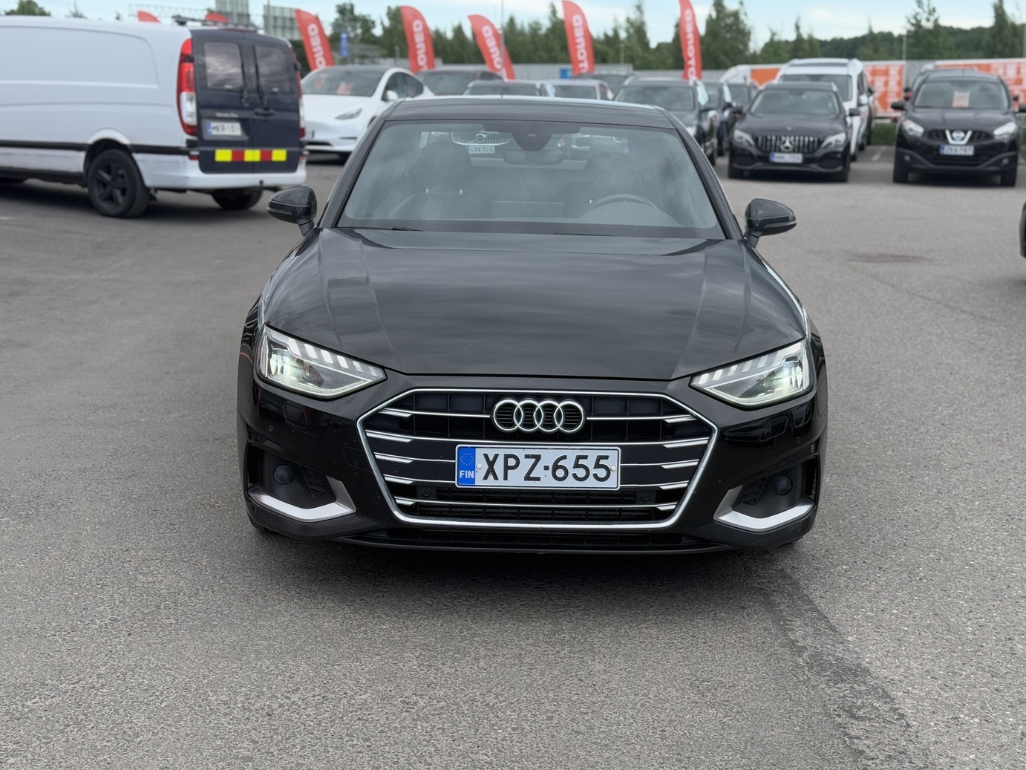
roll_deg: -0.6
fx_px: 1482
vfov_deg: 29.1
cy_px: 382
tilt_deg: -11.4
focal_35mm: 50
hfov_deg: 38.2
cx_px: 531
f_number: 1.78
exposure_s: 1/1484
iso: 80
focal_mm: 6.76
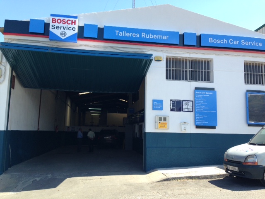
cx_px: 132
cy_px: 100
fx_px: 253
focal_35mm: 33
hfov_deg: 55.4
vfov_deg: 42.9
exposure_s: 1/547
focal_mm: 4.13
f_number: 2.4
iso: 50
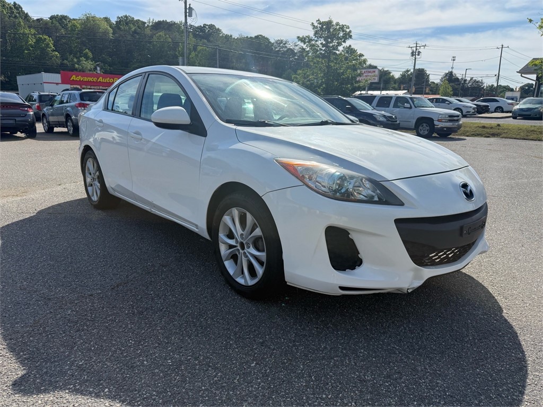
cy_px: 204
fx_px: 376
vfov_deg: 56.8
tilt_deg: -14.8
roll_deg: -2.7
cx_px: 272
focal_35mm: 24
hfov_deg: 71.6
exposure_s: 1/6173
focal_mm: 6.76
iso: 100
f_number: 1.78
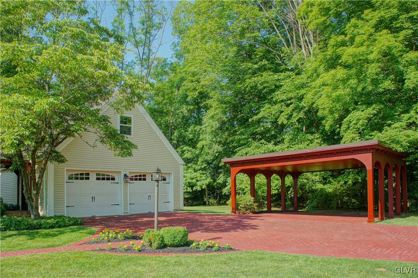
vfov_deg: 47.9
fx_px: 313
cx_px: 209
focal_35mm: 27
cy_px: 139
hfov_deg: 67.4
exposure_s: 1/100
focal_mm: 18
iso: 200
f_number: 6.3
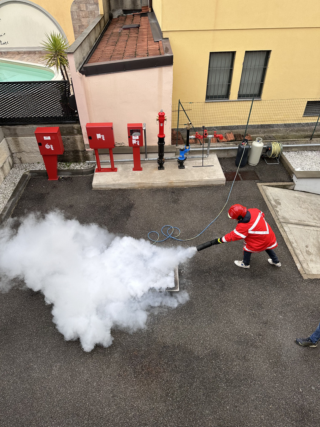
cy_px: 214
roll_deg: +0.0
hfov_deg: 56.8
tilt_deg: -40.6
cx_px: 160
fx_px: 296
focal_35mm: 24
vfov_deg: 71.6
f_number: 1.78
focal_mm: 6.86
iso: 80
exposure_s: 1/406
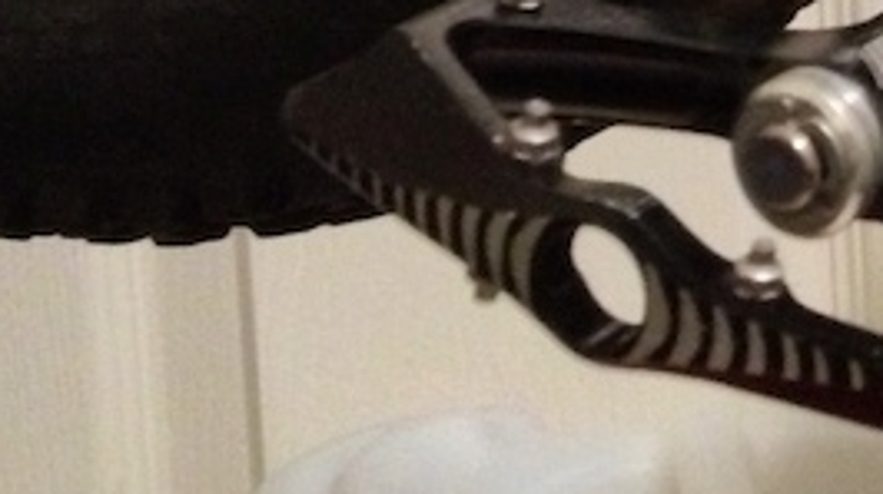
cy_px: -729
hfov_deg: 13.7
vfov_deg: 7.6
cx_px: 1338
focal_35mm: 147
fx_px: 3438
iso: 800
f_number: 2.4
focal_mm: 4.28
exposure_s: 1/15
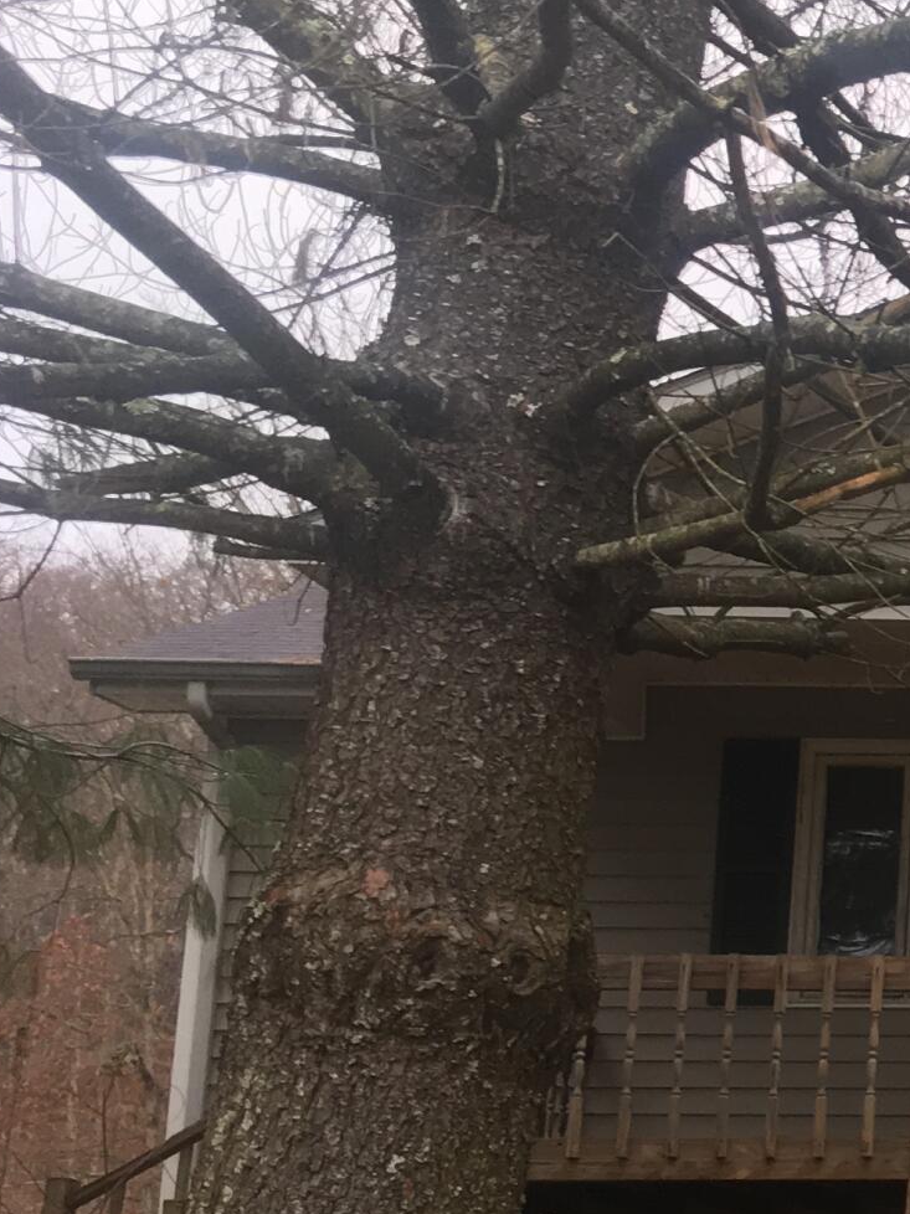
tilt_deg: +11.3
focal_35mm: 89
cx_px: 1784
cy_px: 837
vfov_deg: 21.9
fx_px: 3121
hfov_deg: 14.1
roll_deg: -0.8
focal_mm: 4.15
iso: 40
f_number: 2.2
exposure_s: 1/120
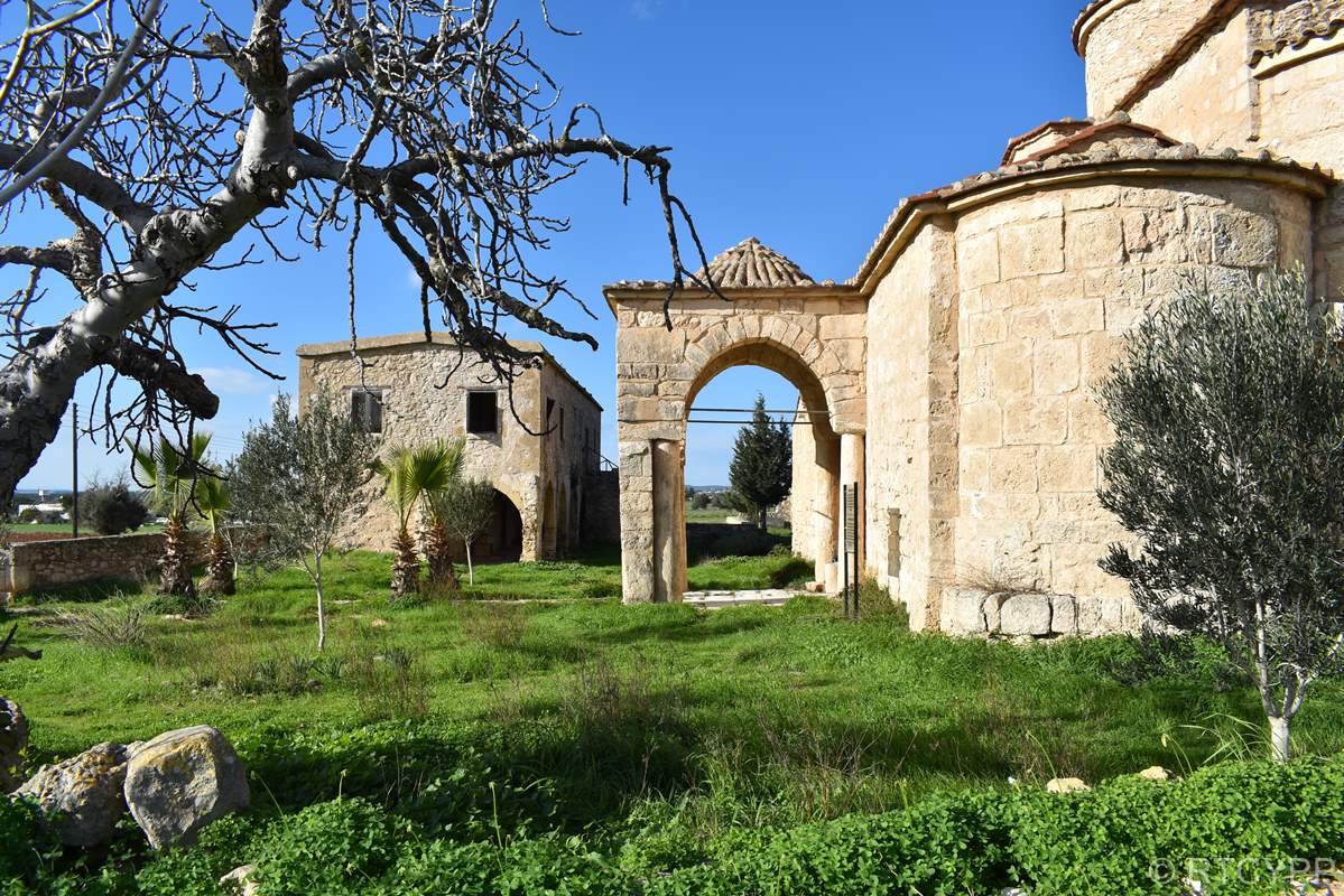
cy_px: 448
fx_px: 1008
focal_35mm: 27
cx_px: 672
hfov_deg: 67.4
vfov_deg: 48.0
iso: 100
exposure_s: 1/320
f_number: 9
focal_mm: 18
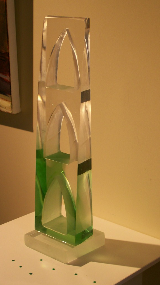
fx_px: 581
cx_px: 88
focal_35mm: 77
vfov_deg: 27.5
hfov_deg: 15.7
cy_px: 142
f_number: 3.8
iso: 80
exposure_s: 1/109
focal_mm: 11.6
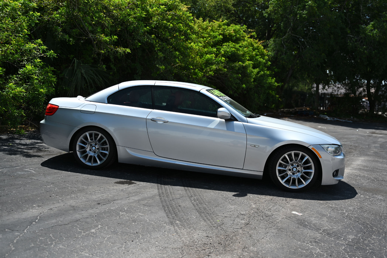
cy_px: 129
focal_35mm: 34
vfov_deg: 38.9
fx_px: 366
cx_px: 194
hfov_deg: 55.8
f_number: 2.8
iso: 100
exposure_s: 1/30
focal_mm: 34
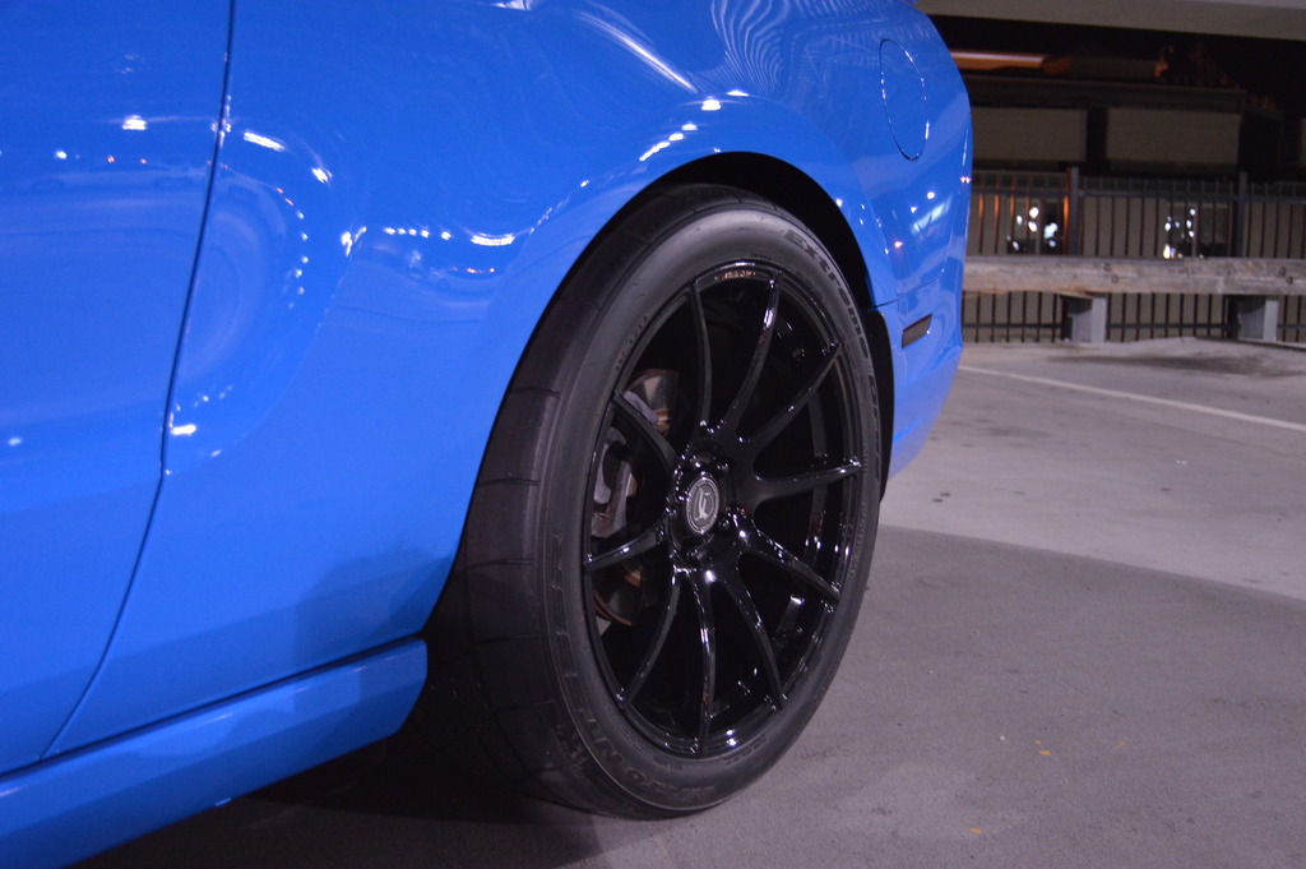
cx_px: 653
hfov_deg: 53.2
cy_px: 434
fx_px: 1305
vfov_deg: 36.8
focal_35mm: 36
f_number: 4
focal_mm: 24
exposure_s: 1/20
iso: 1600
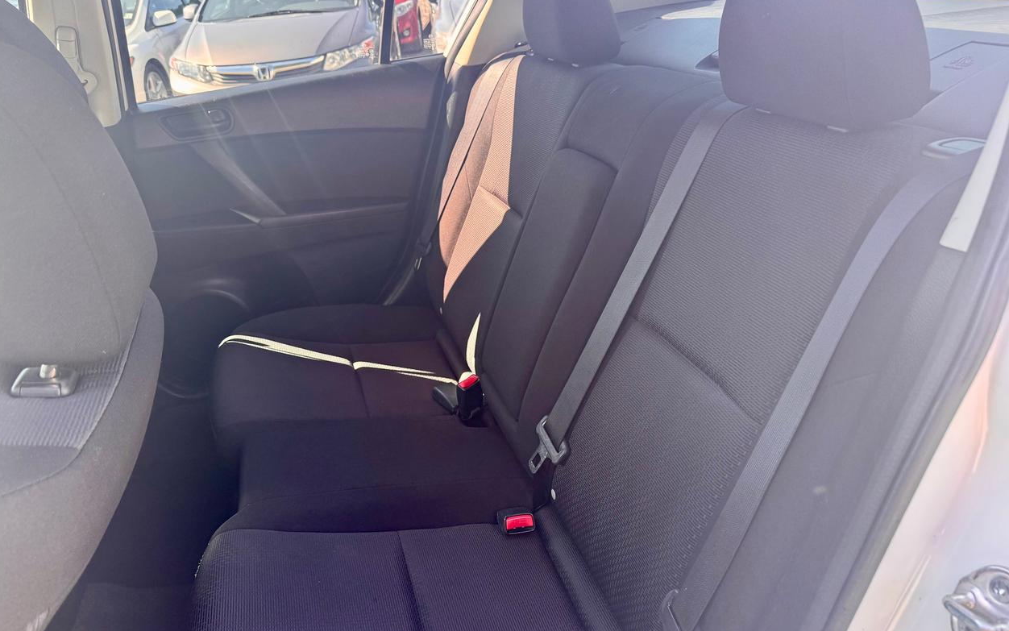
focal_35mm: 26
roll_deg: +4.0
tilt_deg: -27.2
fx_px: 715
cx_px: 494
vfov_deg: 47.6
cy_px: 342
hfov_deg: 70.4
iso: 80
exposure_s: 1/121
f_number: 1.78
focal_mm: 6.76
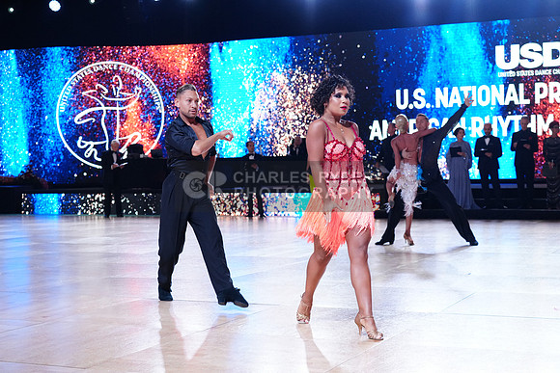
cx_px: 280
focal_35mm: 58
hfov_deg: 34.5
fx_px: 902
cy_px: 186
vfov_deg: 23.4
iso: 2000
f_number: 5
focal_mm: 58
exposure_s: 1/500
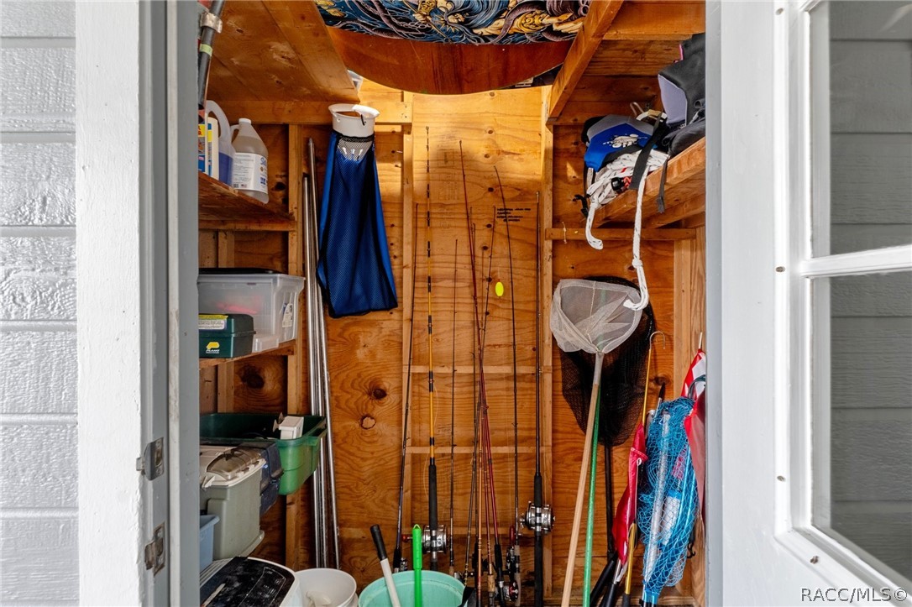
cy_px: 304
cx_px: 456
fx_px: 494
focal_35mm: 20
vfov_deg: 63.2
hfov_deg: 85.4
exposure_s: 1/6
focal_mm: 13
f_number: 9.5
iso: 320
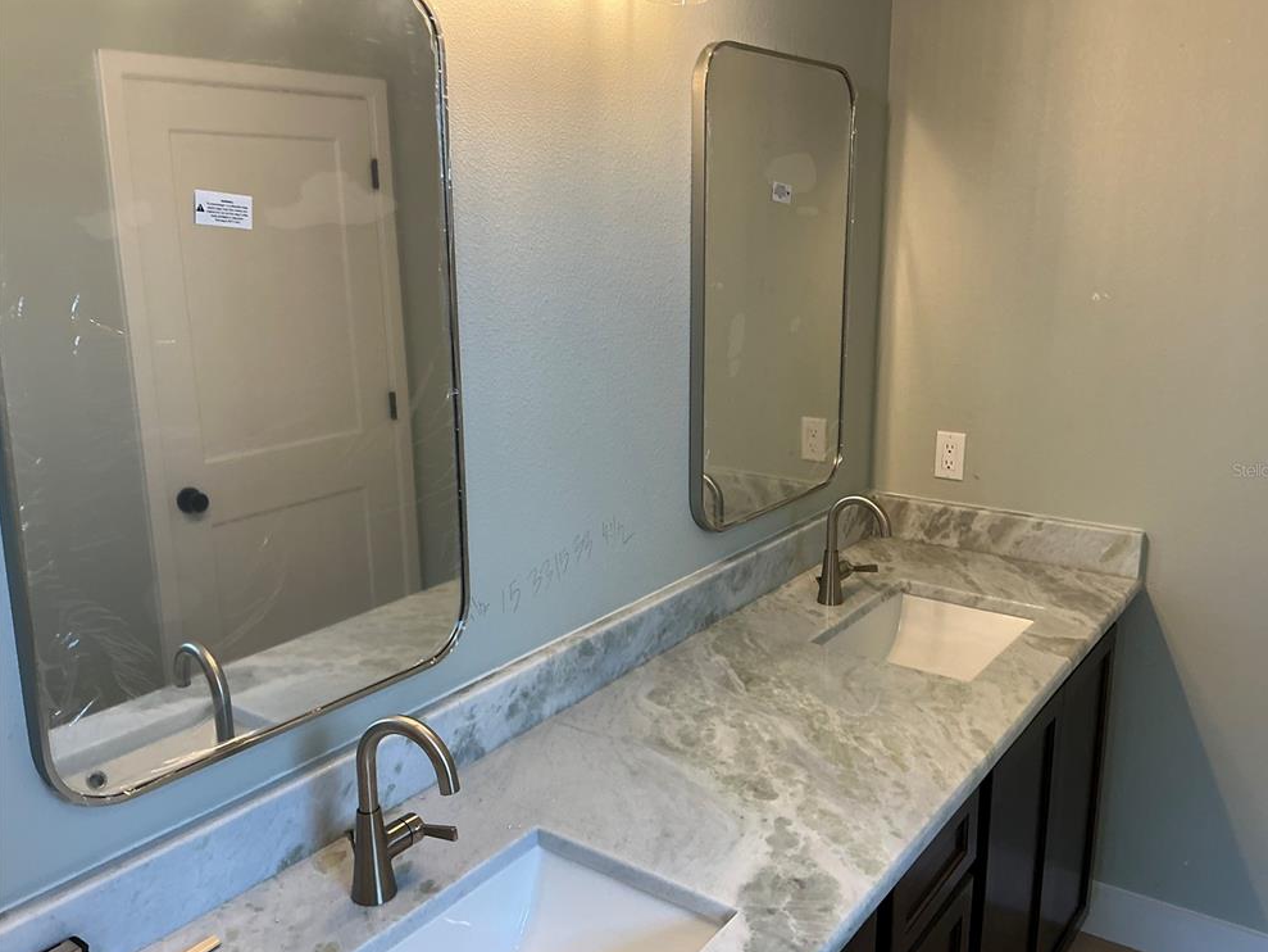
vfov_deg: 48.2
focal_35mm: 29
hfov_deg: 61.6
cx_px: 654
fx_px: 1062
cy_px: 470
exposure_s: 1/60
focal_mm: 3
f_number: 1.8
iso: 40
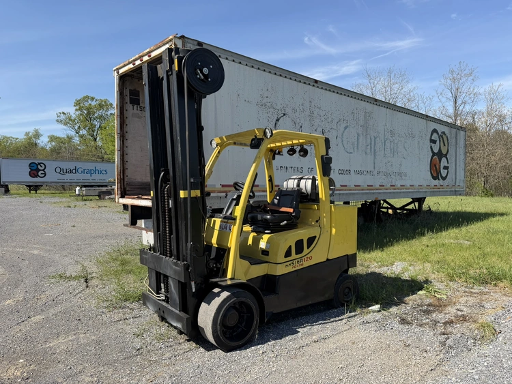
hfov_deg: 71.6
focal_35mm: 24
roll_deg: +2.3
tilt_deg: -2.7
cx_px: 256
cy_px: 192
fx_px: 355
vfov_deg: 56.8
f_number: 1.78
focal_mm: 6.76
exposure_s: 1/3584
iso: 80
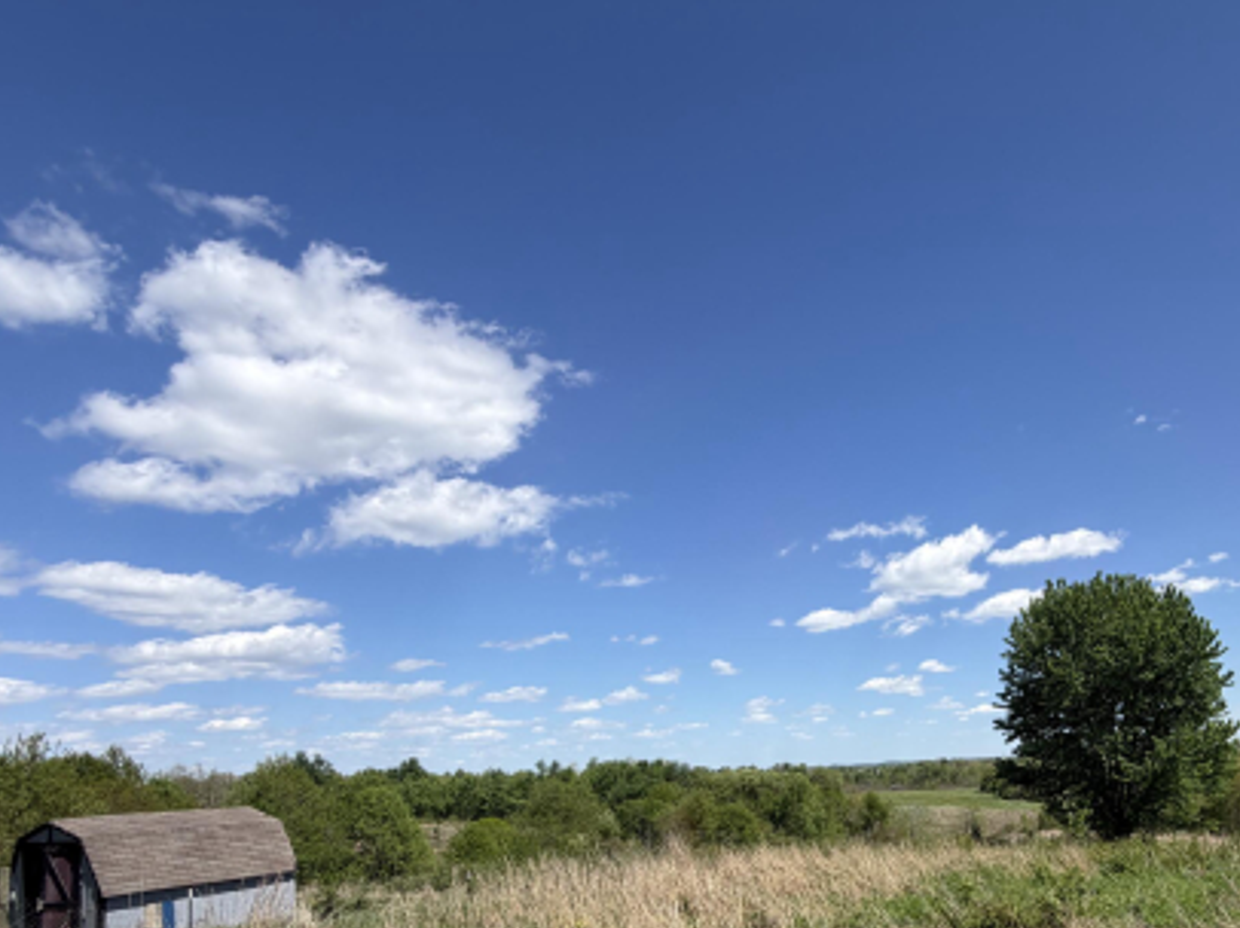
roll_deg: +3.3
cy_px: 739
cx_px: 890
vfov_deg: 54.9
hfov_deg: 70.2
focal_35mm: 23
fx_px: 823
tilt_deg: +1.7
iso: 20
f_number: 2.2
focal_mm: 2.22
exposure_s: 1/928
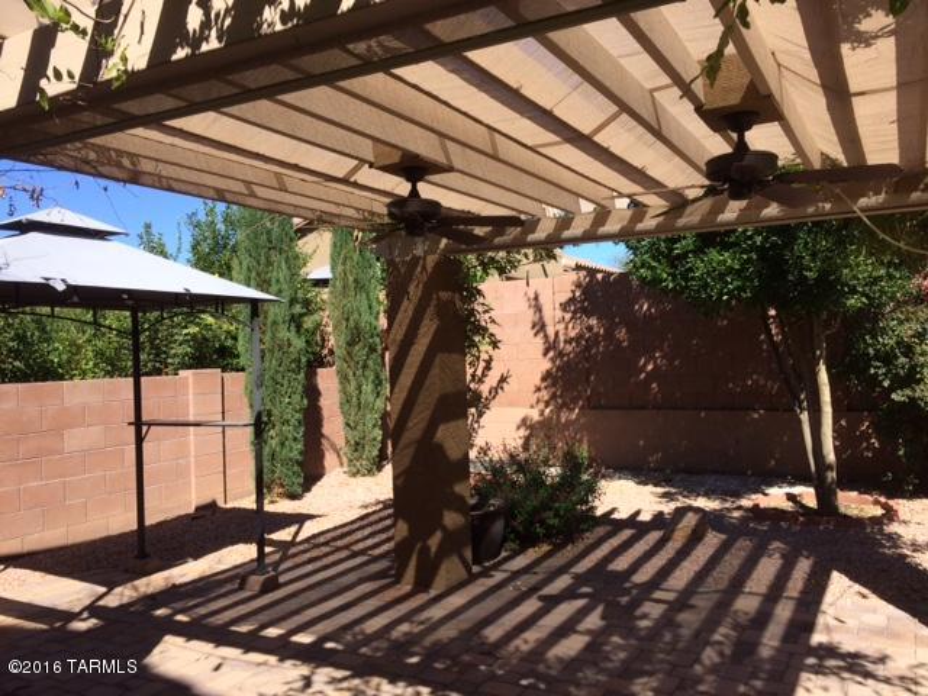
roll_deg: +2.7
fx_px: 777
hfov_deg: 61.7
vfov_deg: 48.2
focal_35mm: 29
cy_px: 348
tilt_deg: -0.5
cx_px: 464
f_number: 2.2
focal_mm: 4.15
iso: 32
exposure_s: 1/1368
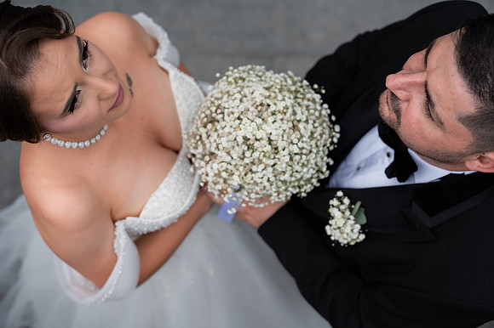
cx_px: 247
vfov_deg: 27.0
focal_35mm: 50
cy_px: 164
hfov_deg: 39.6
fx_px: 686
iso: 200
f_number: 3.5
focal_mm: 50
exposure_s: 1/800
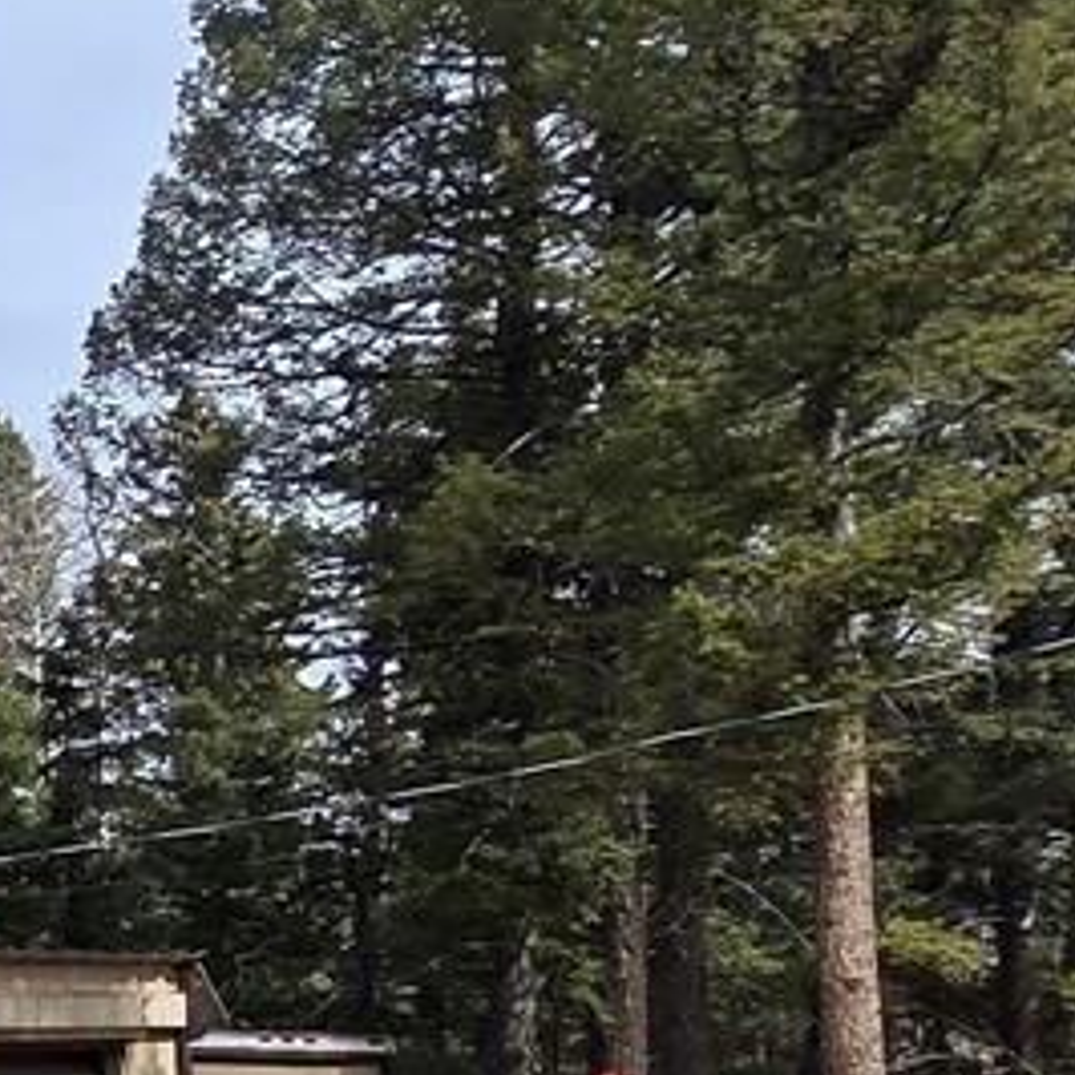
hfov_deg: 15.5
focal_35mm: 69
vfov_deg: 24.0
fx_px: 2424
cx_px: -1414
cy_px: 1047
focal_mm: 2.2
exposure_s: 1/1973
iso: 50
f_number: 2.2
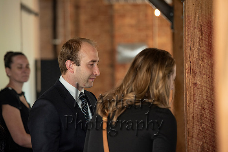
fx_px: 1267
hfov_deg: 10.3
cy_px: 76
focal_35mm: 200
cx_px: 114
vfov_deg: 6.9
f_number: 4
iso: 800
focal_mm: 200
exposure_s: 1/125
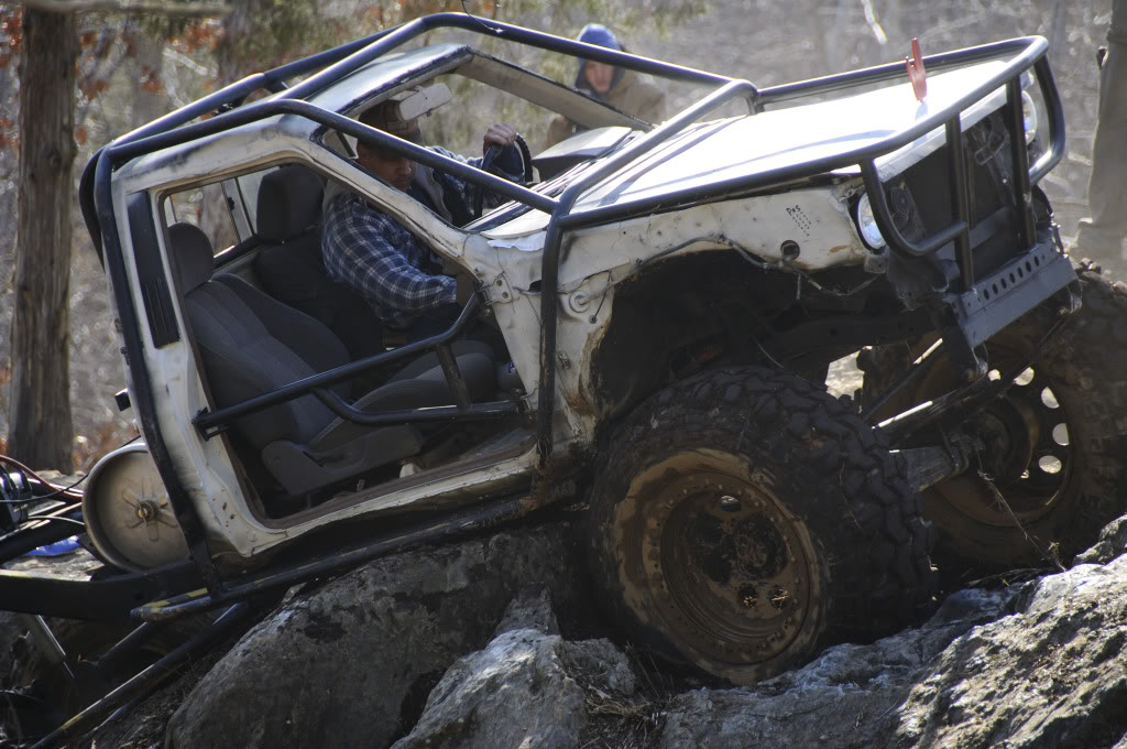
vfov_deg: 4.6
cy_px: 374
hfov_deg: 6.9
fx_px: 9380
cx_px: 564
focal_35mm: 300
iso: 200
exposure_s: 1/125
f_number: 5.6
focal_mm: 200
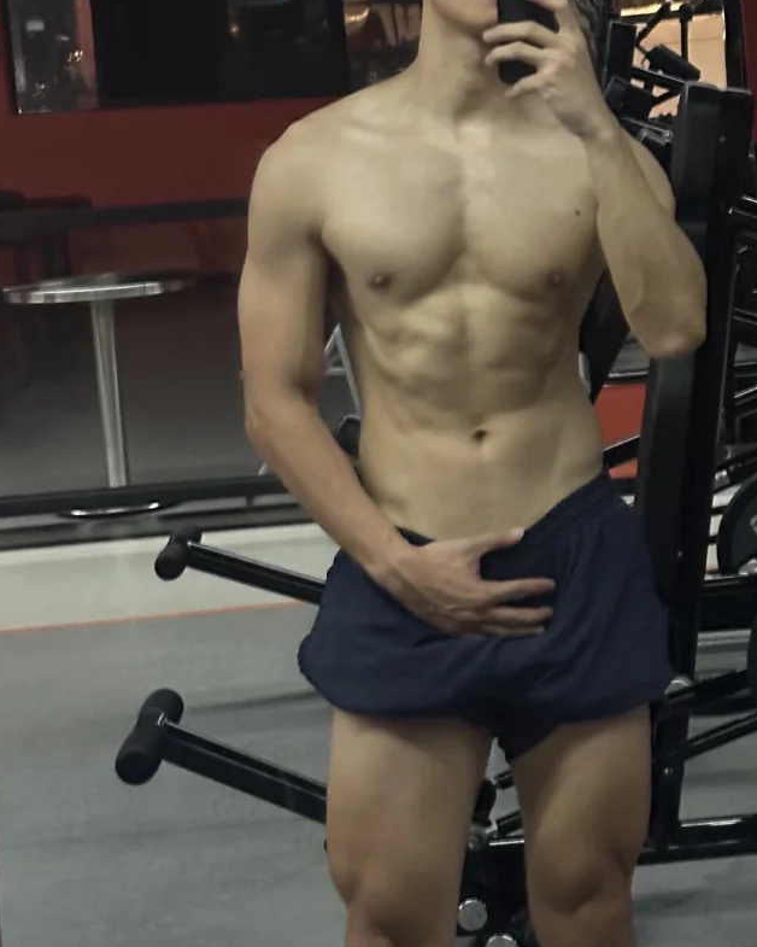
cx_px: 606
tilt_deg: -4.0
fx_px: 2408
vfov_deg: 22.2
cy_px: 370
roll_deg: +3.8
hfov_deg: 17.7
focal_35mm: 86
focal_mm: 6.86
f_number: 1.78
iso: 640
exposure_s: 1/30
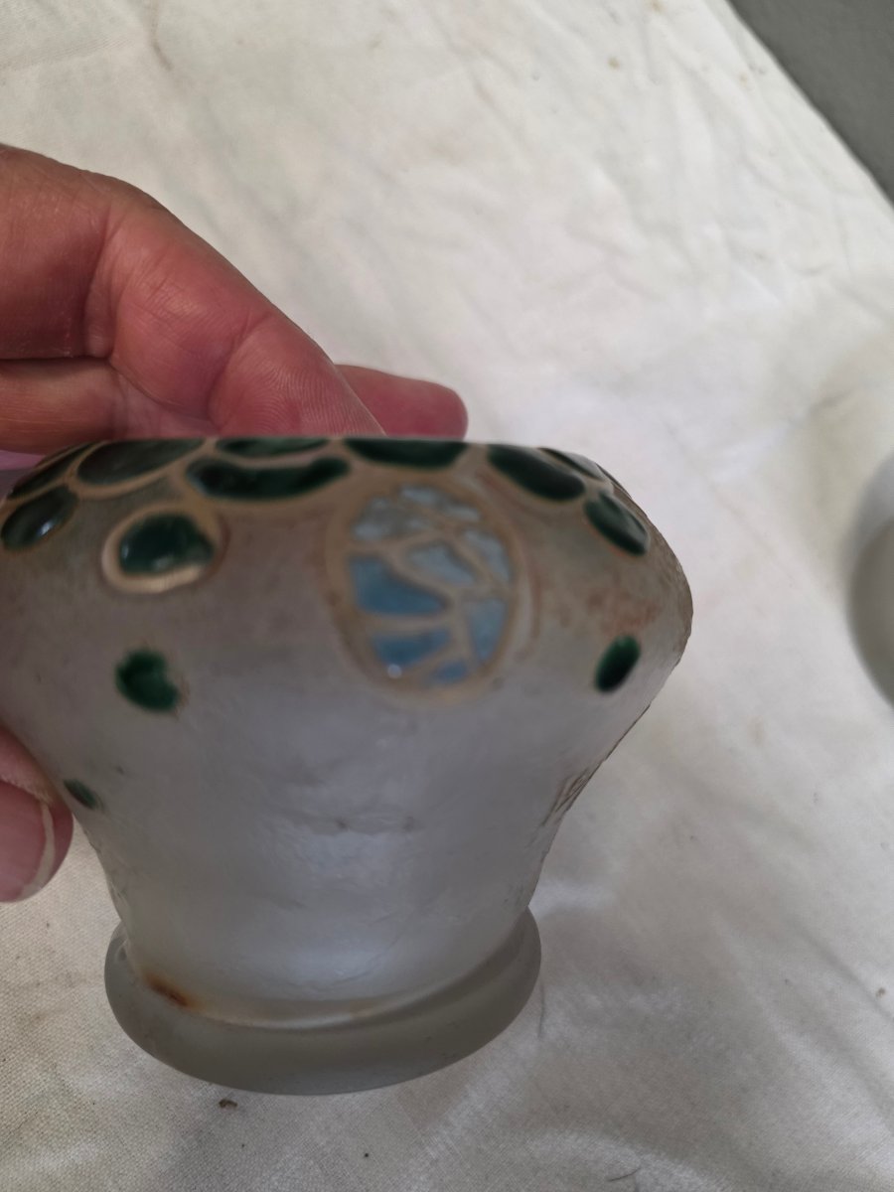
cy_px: 596
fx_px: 792
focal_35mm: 23
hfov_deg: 58.9
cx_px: 447
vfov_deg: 73.9
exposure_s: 1/100
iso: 250
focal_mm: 6.25
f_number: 1.7
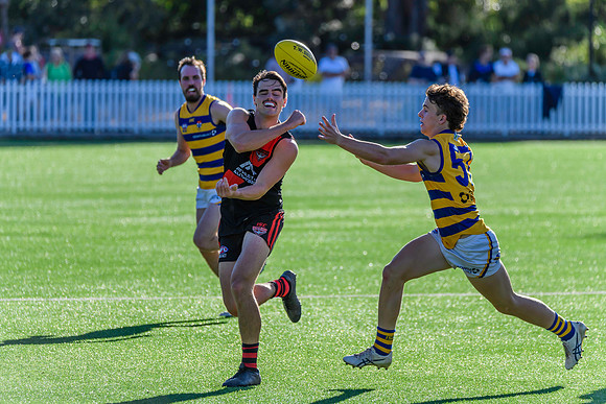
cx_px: 296
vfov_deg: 3.8
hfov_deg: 5.7
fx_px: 6133
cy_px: 202
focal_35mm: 364
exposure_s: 1/2000
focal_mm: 350
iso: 800
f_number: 7.1
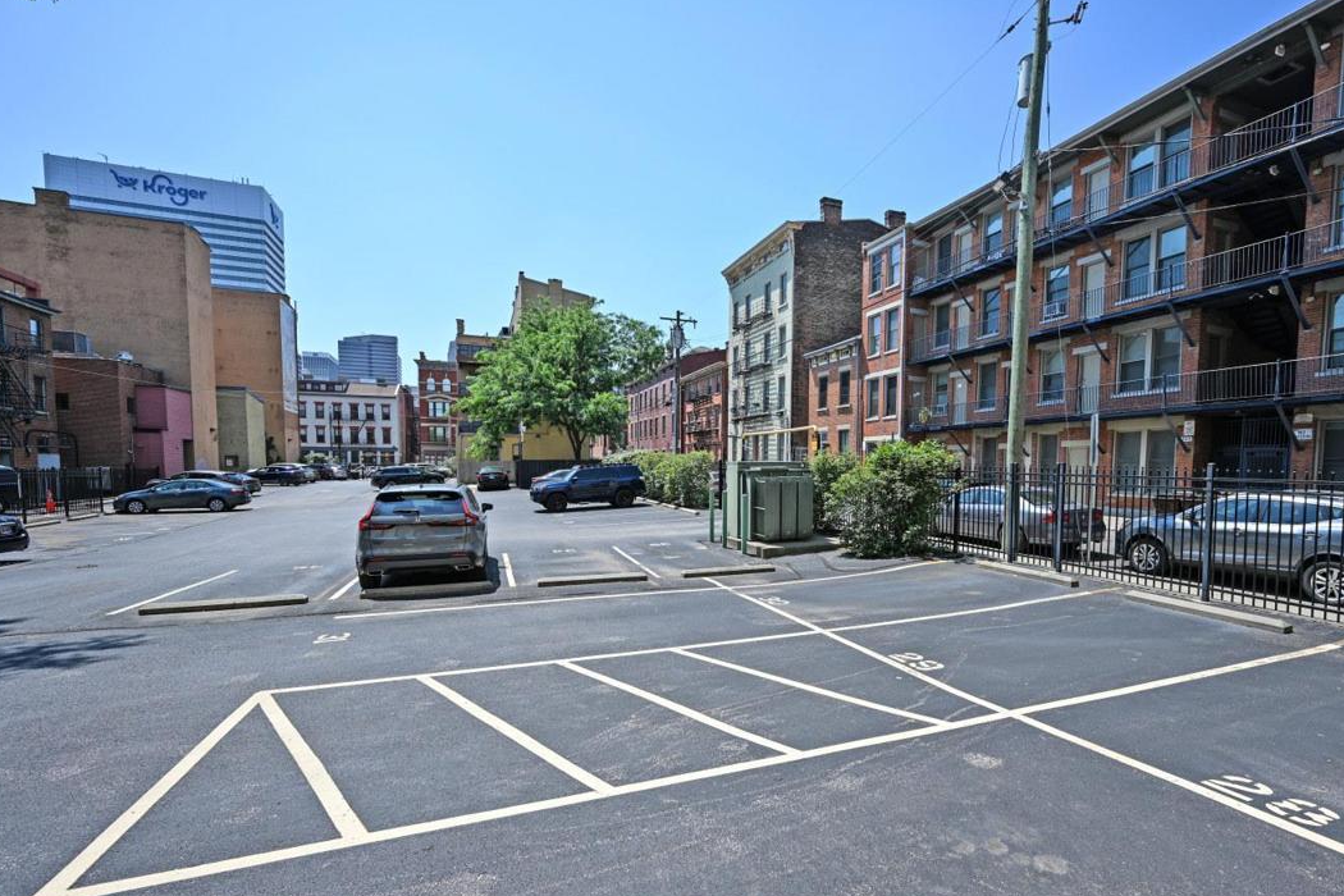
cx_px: 732
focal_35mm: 16
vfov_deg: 73.4
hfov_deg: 96.5
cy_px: 503
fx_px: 597
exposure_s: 1/320
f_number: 7.1
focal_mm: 14
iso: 100
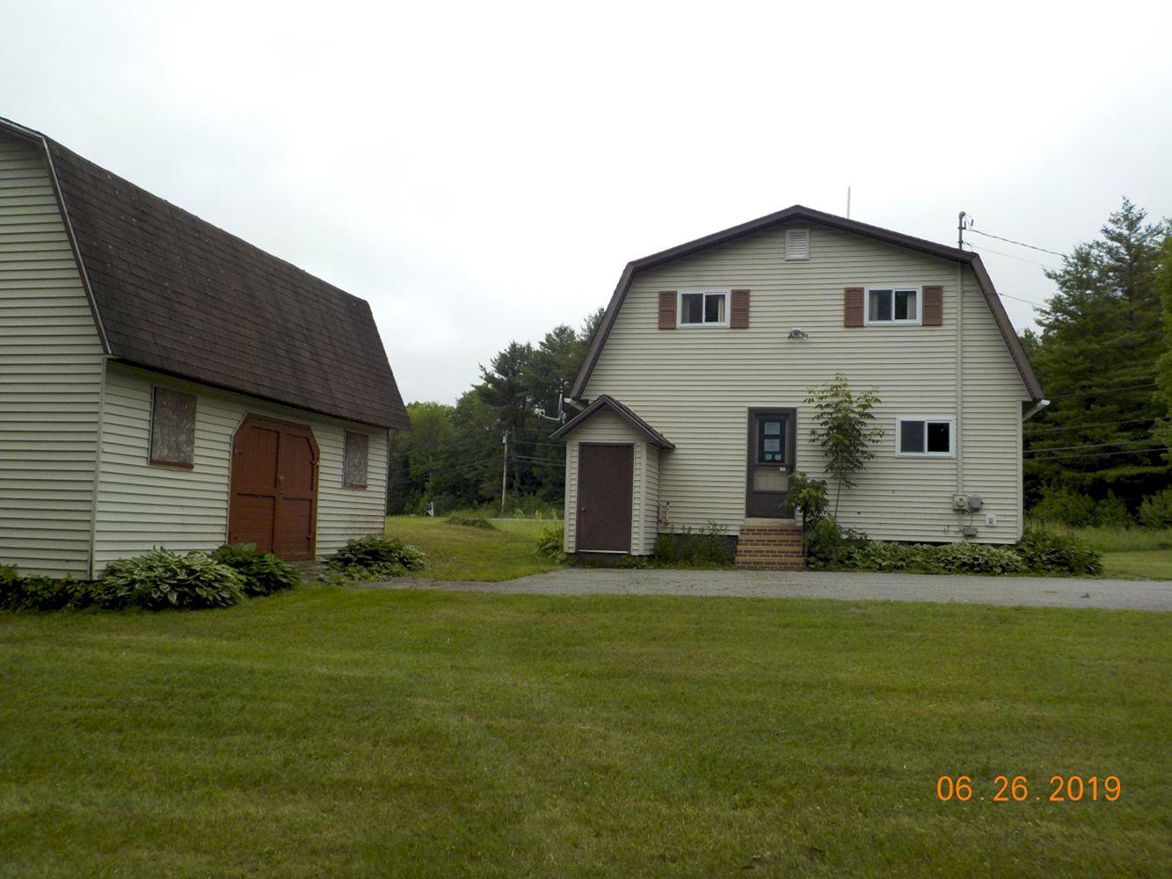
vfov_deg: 46.8
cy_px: 440
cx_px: 586
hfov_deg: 60.0
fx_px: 1016
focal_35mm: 30
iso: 125
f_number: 3.3
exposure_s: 1/640
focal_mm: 4.1
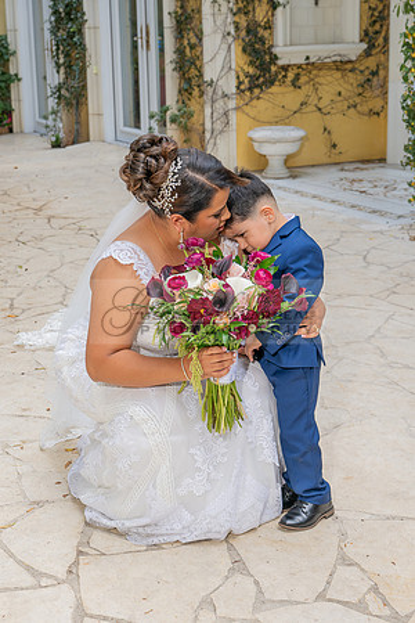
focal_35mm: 60
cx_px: 144
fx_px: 1037
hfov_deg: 22.5
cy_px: 312
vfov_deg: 33.4
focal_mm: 40
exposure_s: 1/200
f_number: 5
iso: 200
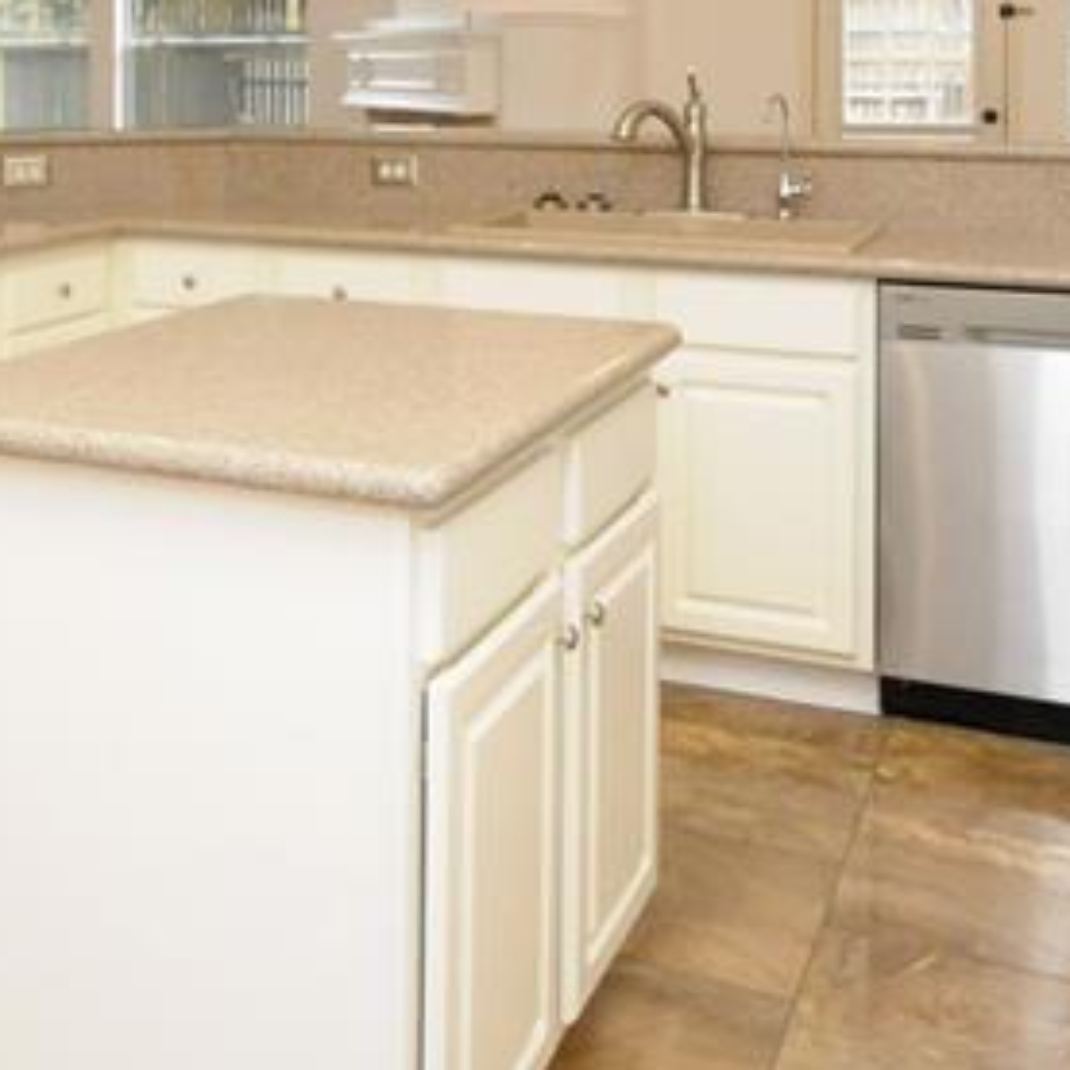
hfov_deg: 35.0
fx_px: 1644
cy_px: 46
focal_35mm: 47
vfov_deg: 33.5
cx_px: 224
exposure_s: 1/100
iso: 3200
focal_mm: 10
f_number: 10
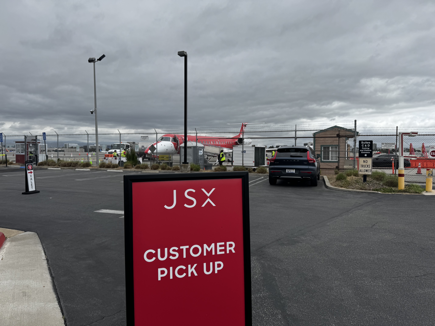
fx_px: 302
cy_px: 163
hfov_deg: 71.6
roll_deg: -0.9
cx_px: 218
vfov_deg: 56.8
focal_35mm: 24
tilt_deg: -2.7
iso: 80
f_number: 1.78
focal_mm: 6.76
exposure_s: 1/3802
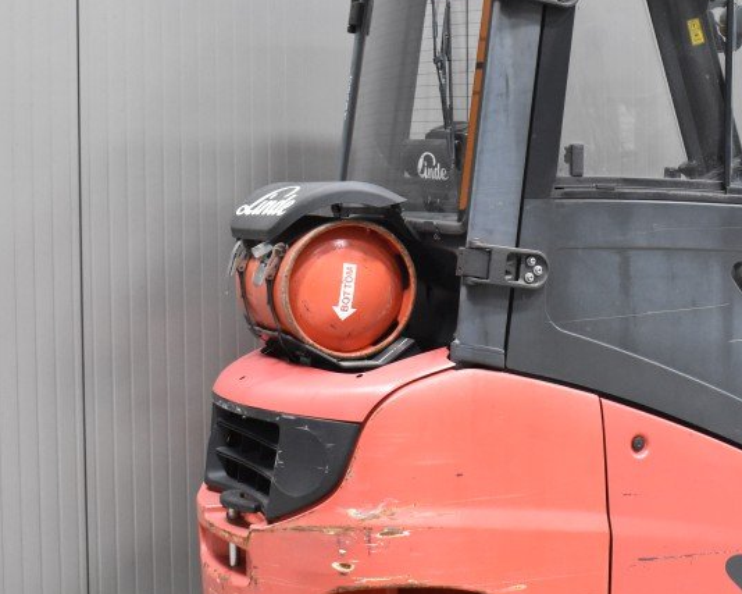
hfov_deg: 23.5
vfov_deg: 19.4
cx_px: 666
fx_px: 1736
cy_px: 277
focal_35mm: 79
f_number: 5
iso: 1600
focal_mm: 25
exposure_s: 1/20
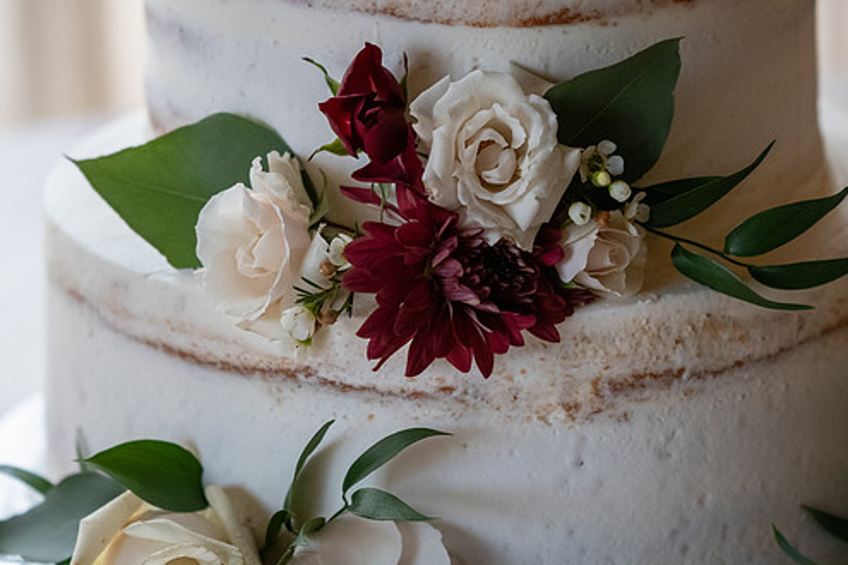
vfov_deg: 6.7
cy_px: 241
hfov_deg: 10.1
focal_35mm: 204
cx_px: 492
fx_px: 4805
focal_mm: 116
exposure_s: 1/2500
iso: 3200
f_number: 2.8
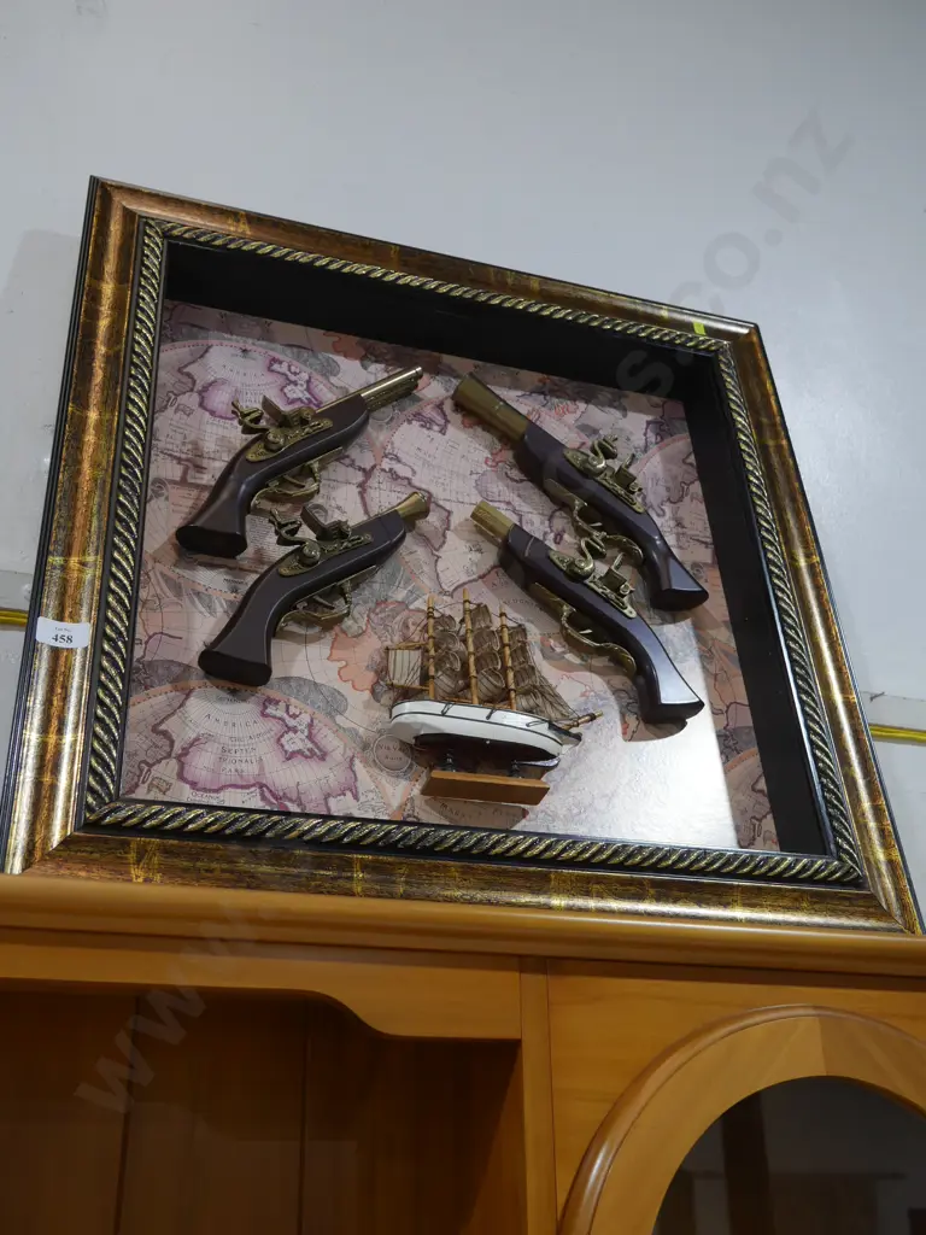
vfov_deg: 51.4
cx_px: 463
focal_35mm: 36
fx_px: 1284
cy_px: 618
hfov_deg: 39.7
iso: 800
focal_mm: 18
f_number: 4
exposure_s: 1/60
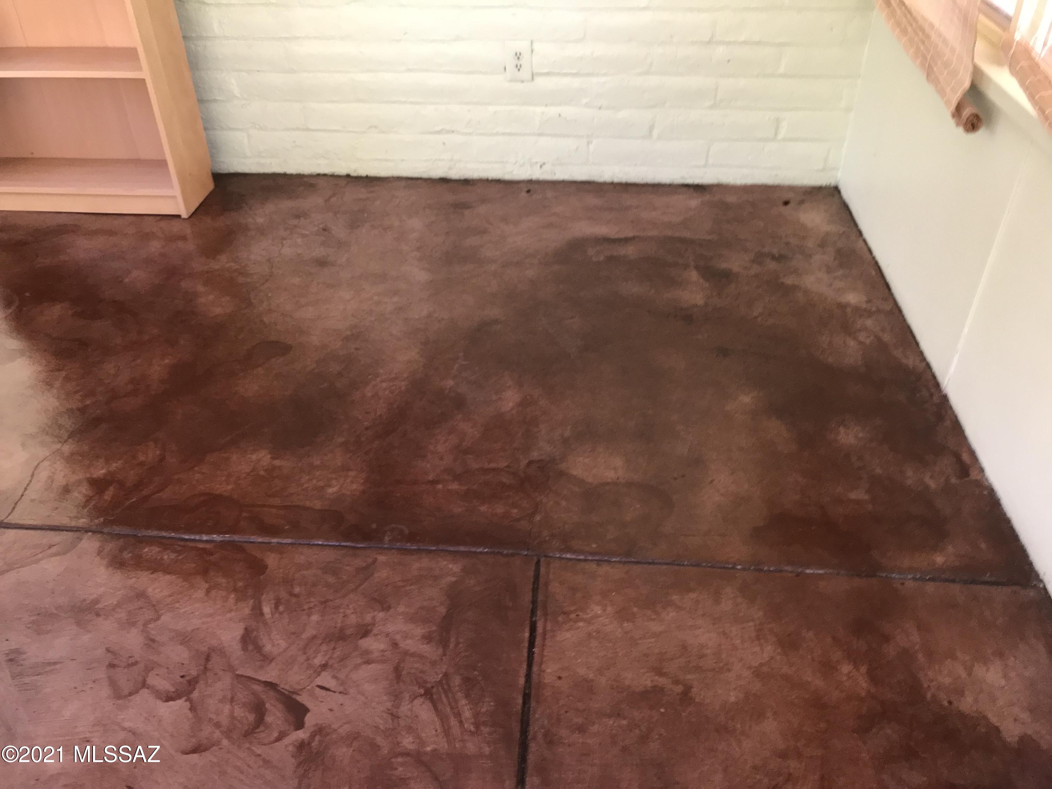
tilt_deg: -35.3
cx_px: 526
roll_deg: +1.8
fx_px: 851
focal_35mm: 28
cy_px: 394
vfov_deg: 49.7
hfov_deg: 63.4
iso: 100
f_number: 1.8
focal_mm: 3.99
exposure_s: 1/45
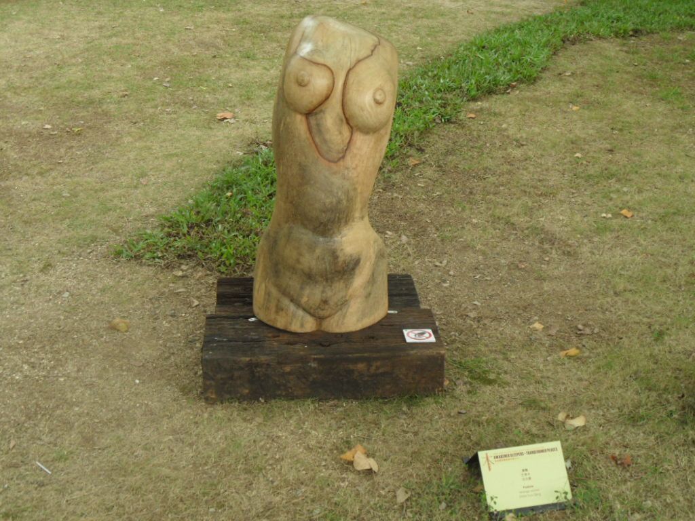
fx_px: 1004
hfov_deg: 38.2
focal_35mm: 50
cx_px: 348
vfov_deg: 29.1
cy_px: 260
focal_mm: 8.2
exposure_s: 1/45
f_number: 3.8
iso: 100
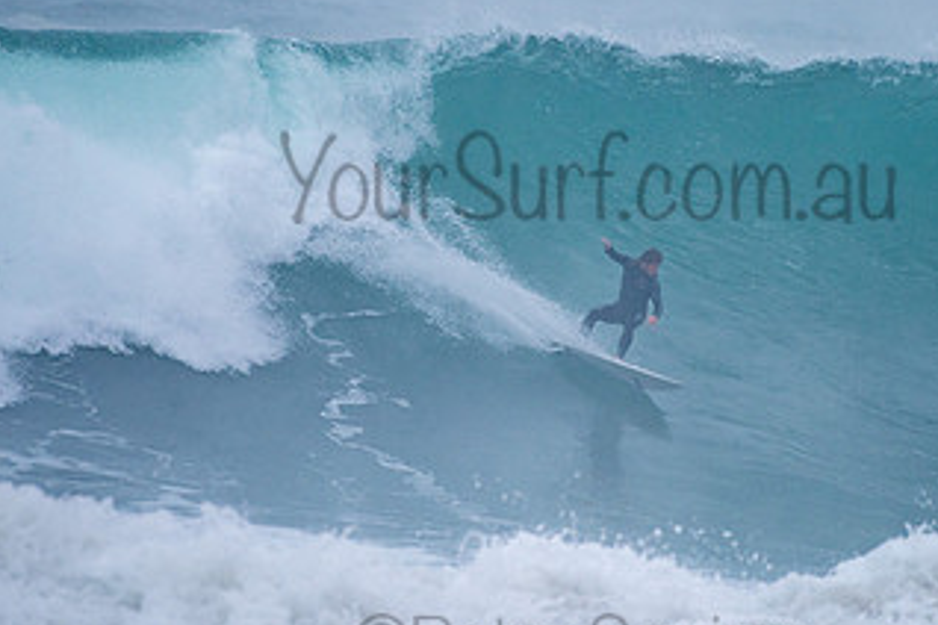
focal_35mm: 911
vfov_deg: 1.5
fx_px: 23735
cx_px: 584
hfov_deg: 2.3
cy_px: 152
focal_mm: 500
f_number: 5.6
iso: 360
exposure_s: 1/1000
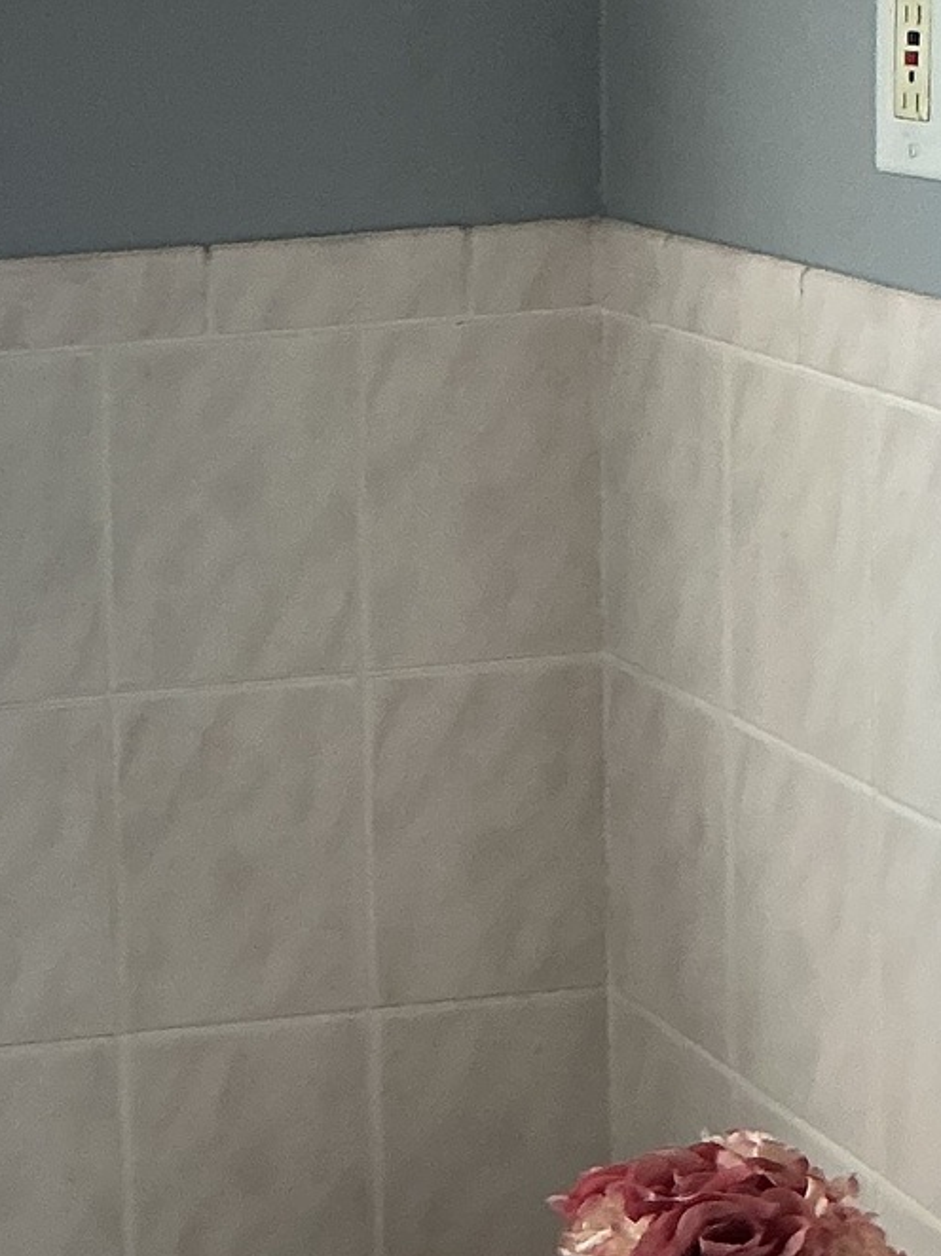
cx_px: -328
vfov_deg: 19.4
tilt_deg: -10.6
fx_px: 3663
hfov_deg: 14.0
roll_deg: +3.1
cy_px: 452
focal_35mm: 101
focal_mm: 3
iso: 50
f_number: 1.8
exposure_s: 1/120
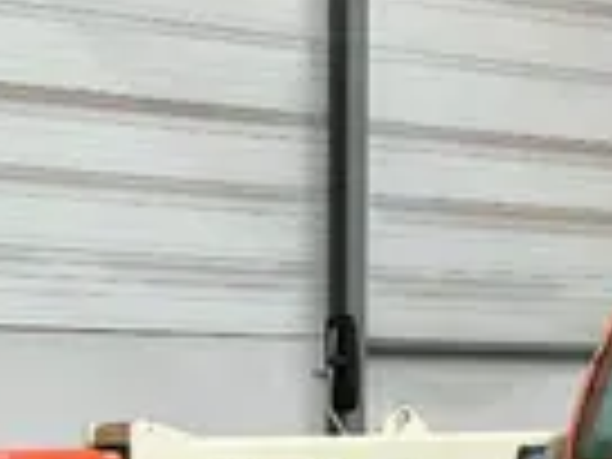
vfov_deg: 14.0
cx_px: 351
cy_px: 585
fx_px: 1803
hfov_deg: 19.2
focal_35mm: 102
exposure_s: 1/60
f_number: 1.8
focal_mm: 3
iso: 100
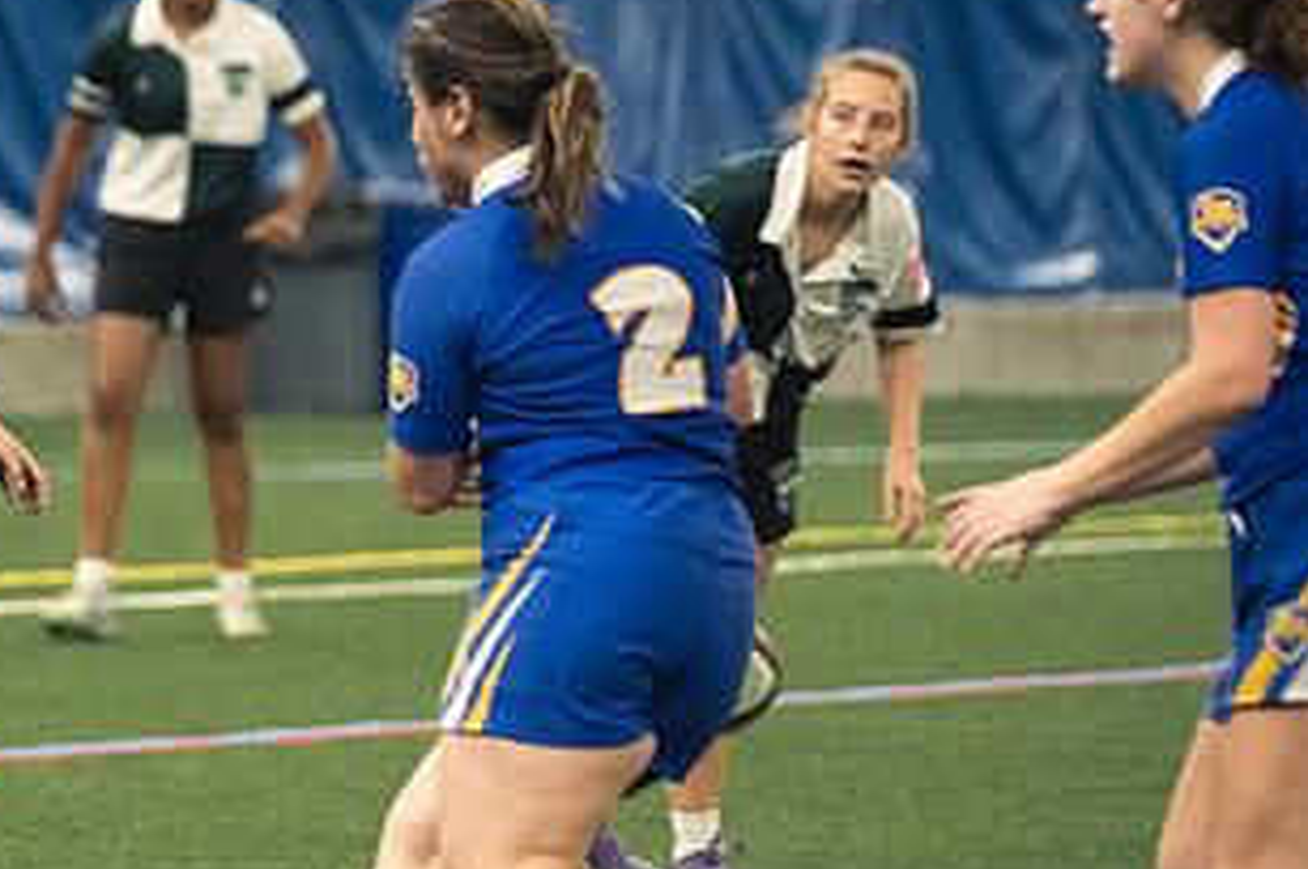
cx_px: 81
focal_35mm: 425
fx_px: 15425
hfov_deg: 4.8
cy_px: 690
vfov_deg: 3.2
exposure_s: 1/500
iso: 7200
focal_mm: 150
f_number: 2.8
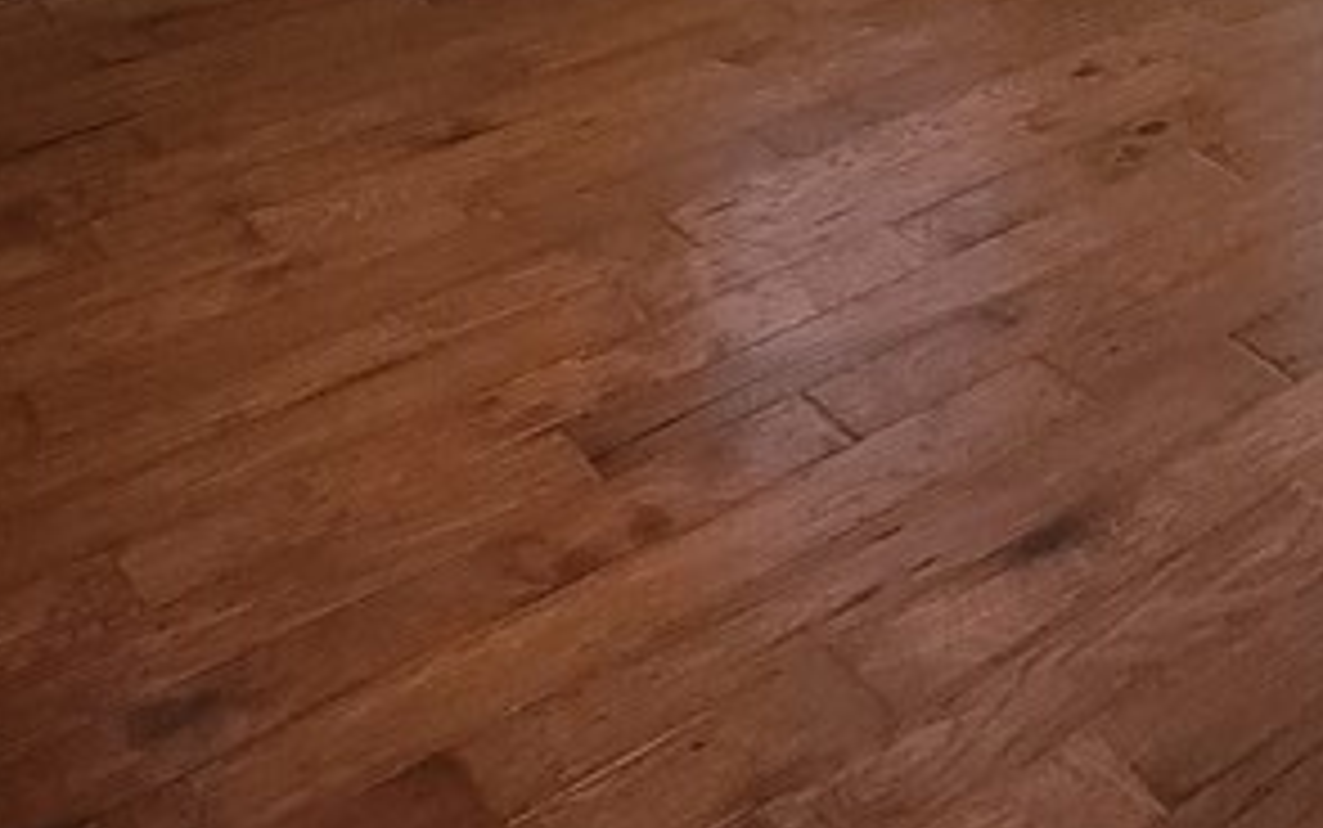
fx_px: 1731
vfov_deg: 24.0
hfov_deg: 40.8
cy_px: -212
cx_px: 972
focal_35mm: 48
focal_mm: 2.2
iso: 500
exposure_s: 1/30
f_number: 2.2
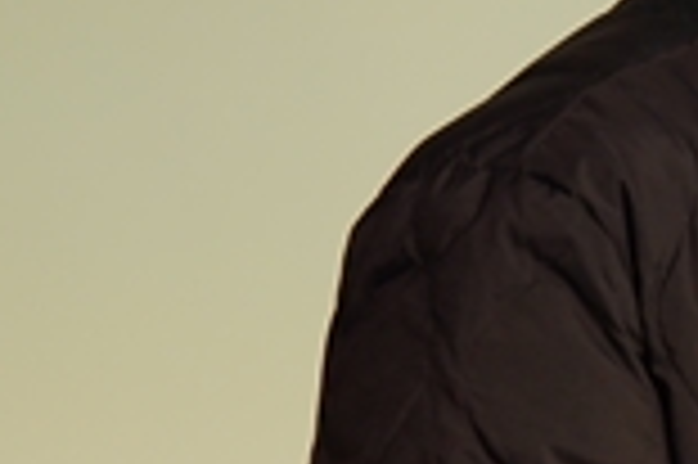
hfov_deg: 8.2
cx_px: 1455
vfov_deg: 5.8
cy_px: 214
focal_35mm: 238
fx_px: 4610
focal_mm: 46
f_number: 5.6
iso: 640
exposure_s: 1/50
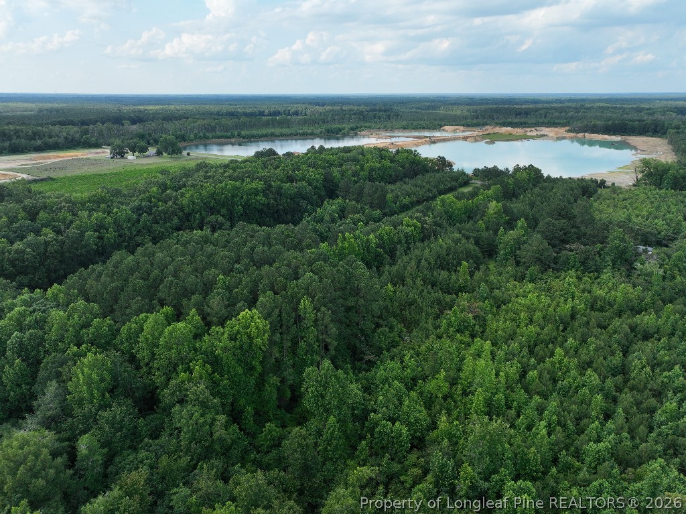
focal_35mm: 24
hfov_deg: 71.6
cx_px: 343
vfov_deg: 56.8
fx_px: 475
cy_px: 257
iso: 220
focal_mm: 12.29
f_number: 2.8
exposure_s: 1/1250
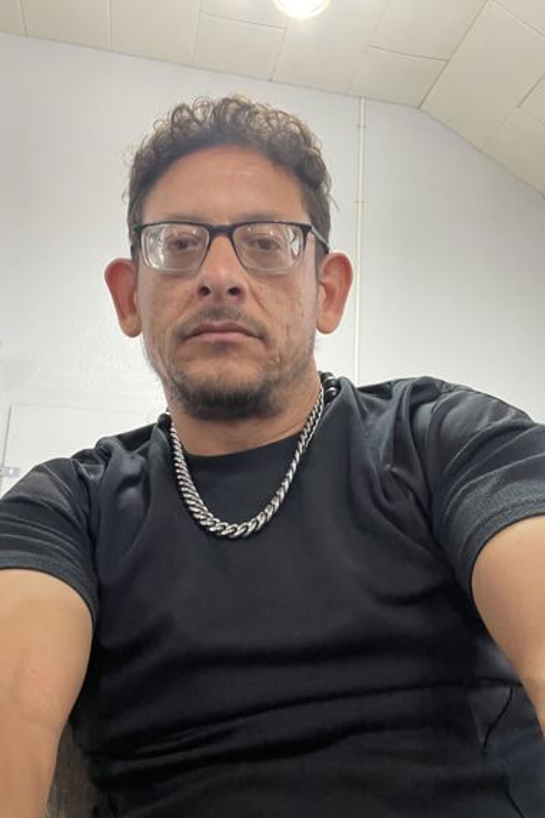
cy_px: 411
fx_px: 727
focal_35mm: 32
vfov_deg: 58.7
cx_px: 263
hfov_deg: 41.1
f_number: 2.2
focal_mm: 2.71
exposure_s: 1/40
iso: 320
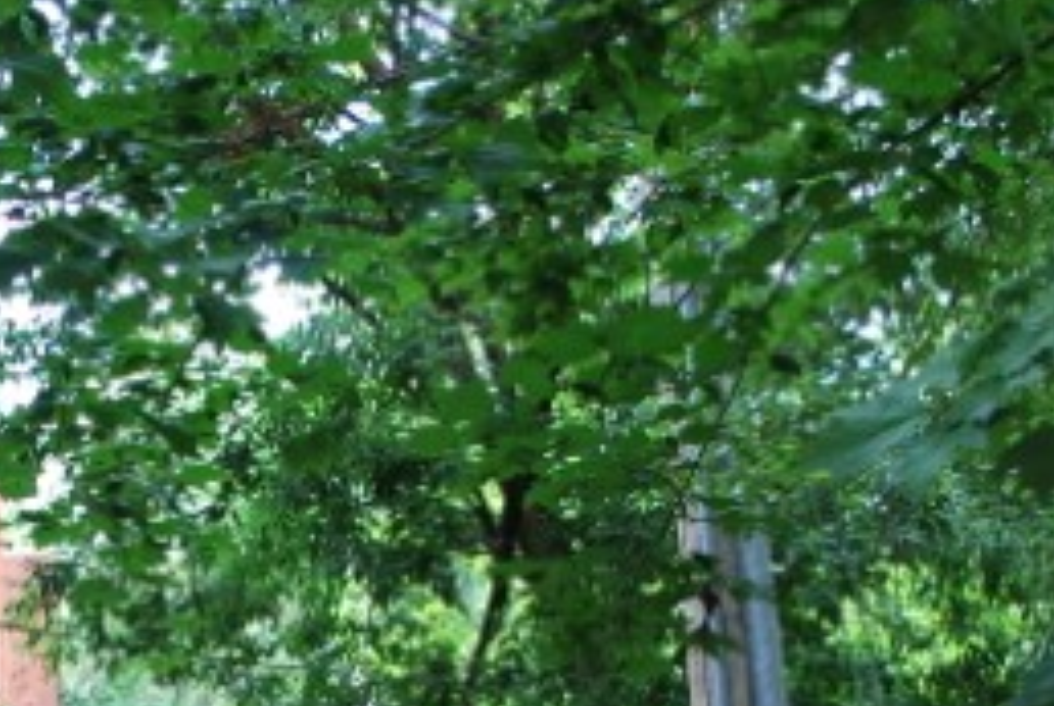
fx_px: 3167
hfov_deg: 18.7
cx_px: 198
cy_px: 837
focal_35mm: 108
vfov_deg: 12.4
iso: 200
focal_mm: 26
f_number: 4.5
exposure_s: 1/80
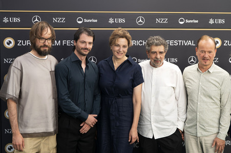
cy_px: 74
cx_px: 119
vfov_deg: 15.6
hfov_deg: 23.3
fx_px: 561
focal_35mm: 87
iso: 400
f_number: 4.5
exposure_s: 1/200
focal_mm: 82
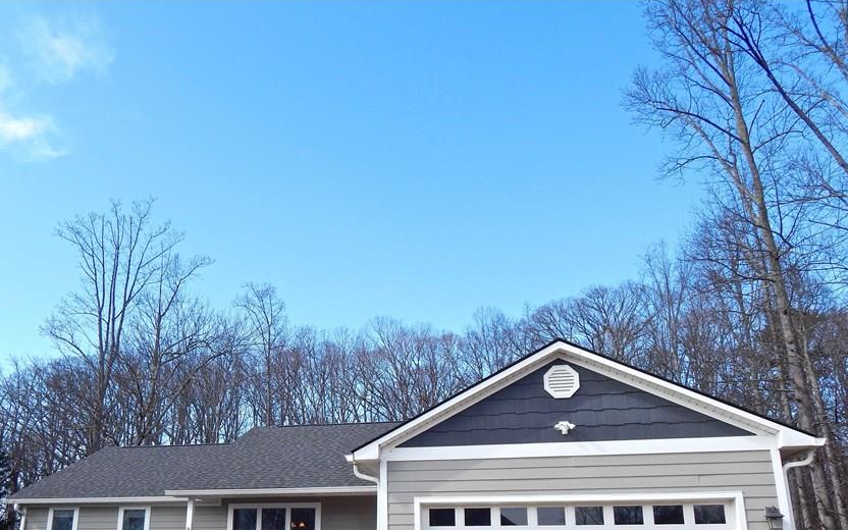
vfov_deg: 40.8
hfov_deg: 62.6
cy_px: 389
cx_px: 359
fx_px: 693
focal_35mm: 30
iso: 125
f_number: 3
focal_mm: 4
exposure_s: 1/800
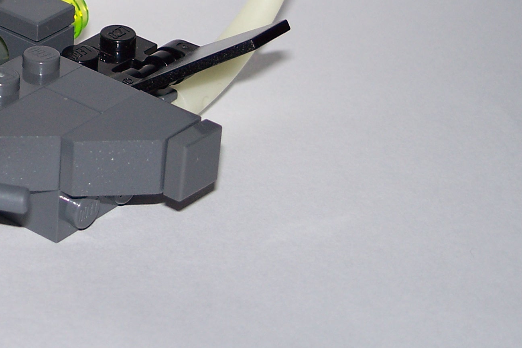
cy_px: -62
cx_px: -128
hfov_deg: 13.0
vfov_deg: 8.8
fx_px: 2233
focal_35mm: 154
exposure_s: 1/100
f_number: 3.2
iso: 80
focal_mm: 12.6
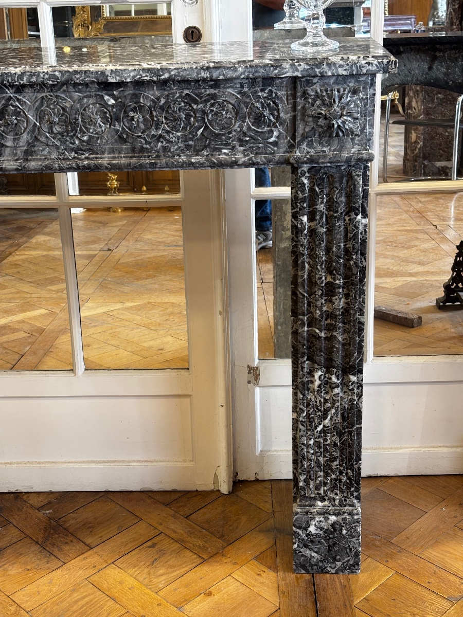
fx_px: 927
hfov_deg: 28.0
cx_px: 232
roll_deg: +1.0
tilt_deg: -23.2
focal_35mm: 52
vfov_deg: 36.8
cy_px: 308
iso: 64
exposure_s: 1/50
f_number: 1.6
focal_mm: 5.96
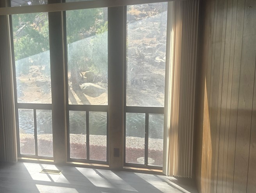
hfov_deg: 49.9
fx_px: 266
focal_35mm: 36
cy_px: 100
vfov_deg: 39.7
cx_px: 75
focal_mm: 5.4
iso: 25
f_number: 1.8
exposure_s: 1/226
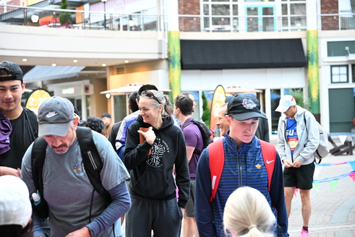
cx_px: 178
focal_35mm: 68
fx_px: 671
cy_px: 118
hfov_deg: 29.6
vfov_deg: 20.0
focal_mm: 68
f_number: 4
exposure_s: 1/125
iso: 3200
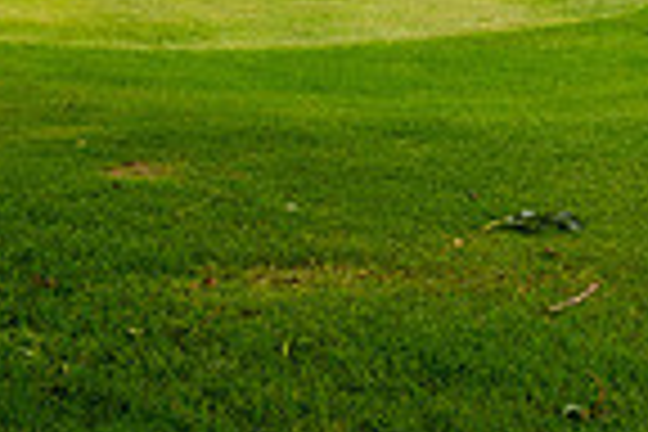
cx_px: -58
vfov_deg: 12.3
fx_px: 1782
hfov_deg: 19.7
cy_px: -414
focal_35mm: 99
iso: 500
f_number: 7.1
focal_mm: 24
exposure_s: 1/640
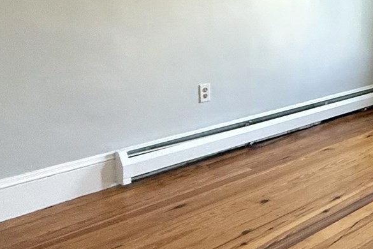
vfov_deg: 26.4
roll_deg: -5.1
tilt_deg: -14.7
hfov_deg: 32.9
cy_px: 89
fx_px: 528
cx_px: 433
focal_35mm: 51
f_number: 2.2
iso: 320
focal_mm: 2.22
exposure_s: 1/120
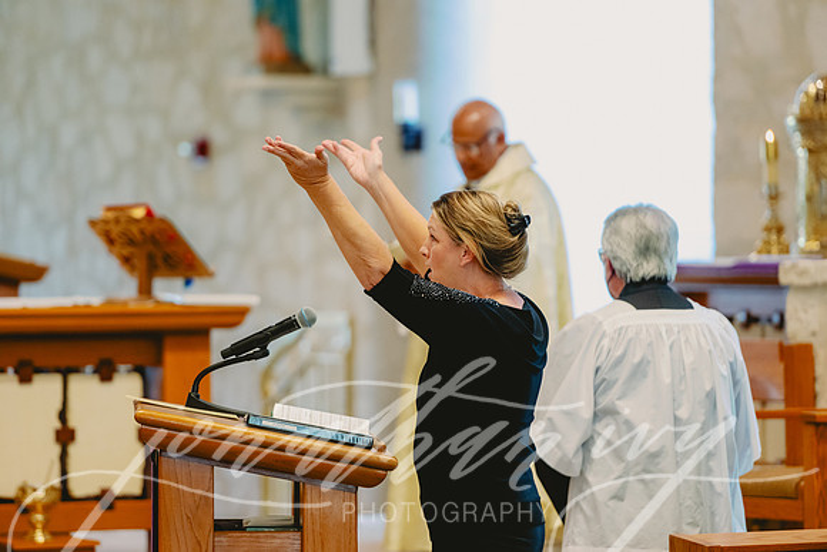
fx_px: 4595
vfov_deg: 6.9
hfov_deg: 10.3
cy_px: 276
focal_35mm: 200
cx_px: 414
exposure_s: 1/320
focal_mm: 200
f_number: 2.8
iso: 2500
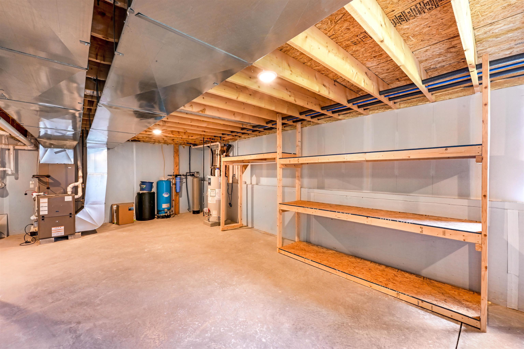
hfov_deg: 104.3
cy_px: 174
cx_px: 262
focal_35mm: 14
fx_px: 204
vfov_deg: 81.2
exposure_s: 1/3
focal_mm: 14
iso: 1000
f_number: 14
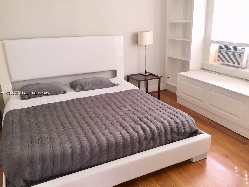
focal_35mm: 29
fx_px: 209
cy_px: 94
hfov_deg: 61.7
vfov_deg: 48.2
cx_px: 124
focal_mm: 4.15
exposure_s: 1/30
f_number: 2.2
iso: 64
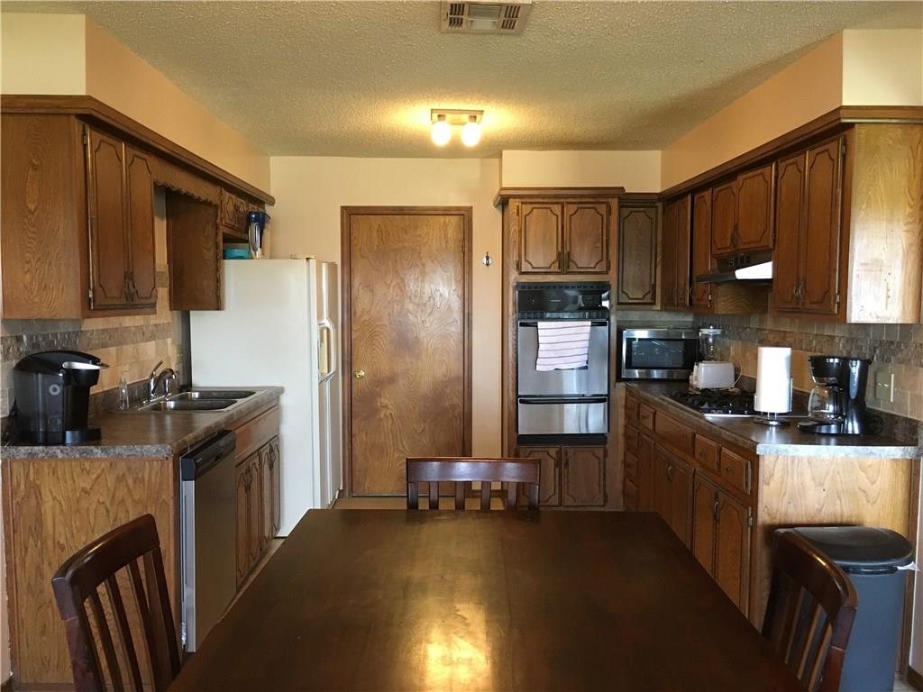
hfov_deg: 61.7
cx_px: 462
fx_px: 773
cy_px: 346
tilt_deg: -3.3
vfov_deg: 48.2
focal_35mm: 29
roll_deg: -0.8
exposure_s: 1/30
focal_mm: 4.15
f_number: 2.2
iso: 200
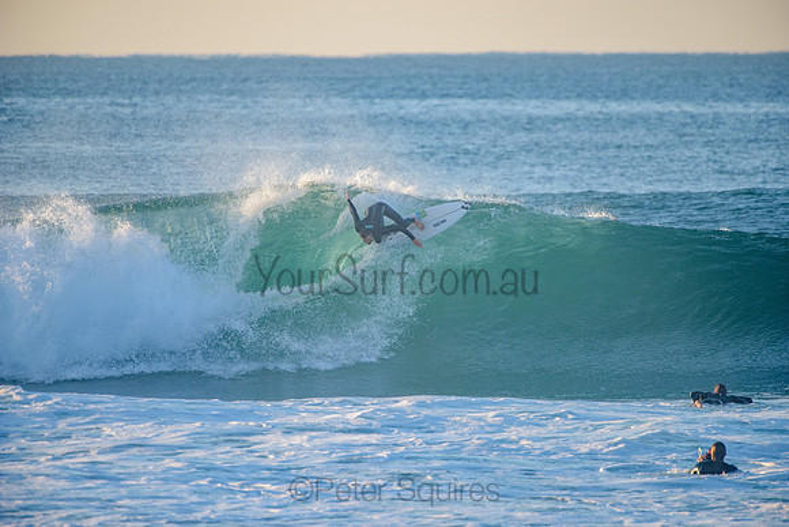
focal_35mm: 500
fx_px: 10960
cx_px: 394
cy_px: 264
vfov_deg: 2.8
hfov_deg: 4.1
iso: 360
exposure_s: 1/1250
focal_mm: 500
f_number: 5.6
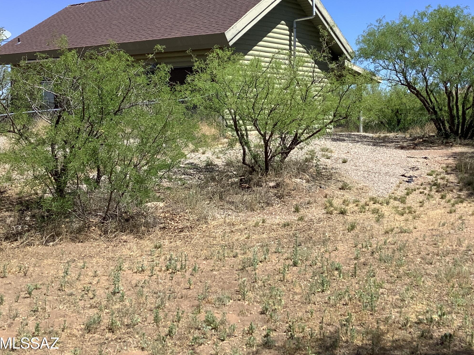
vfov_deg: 30.5
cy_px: 99
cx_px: 308
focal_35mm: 47
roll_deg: +0.5
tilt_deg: -0.6
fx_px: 644
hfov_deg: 40.0
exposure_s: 1/1045
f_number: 2.4
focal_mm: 3.3
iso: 25
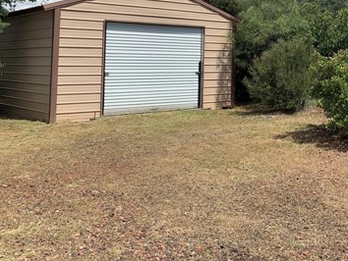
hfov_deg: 38.9
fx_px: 473
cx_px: 277
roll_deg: -1.2
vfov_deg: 29.8
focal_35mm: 47
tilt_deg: +3.8
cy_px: 35
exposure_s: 1/3086
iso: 25
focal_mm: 4.25
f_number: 1.8
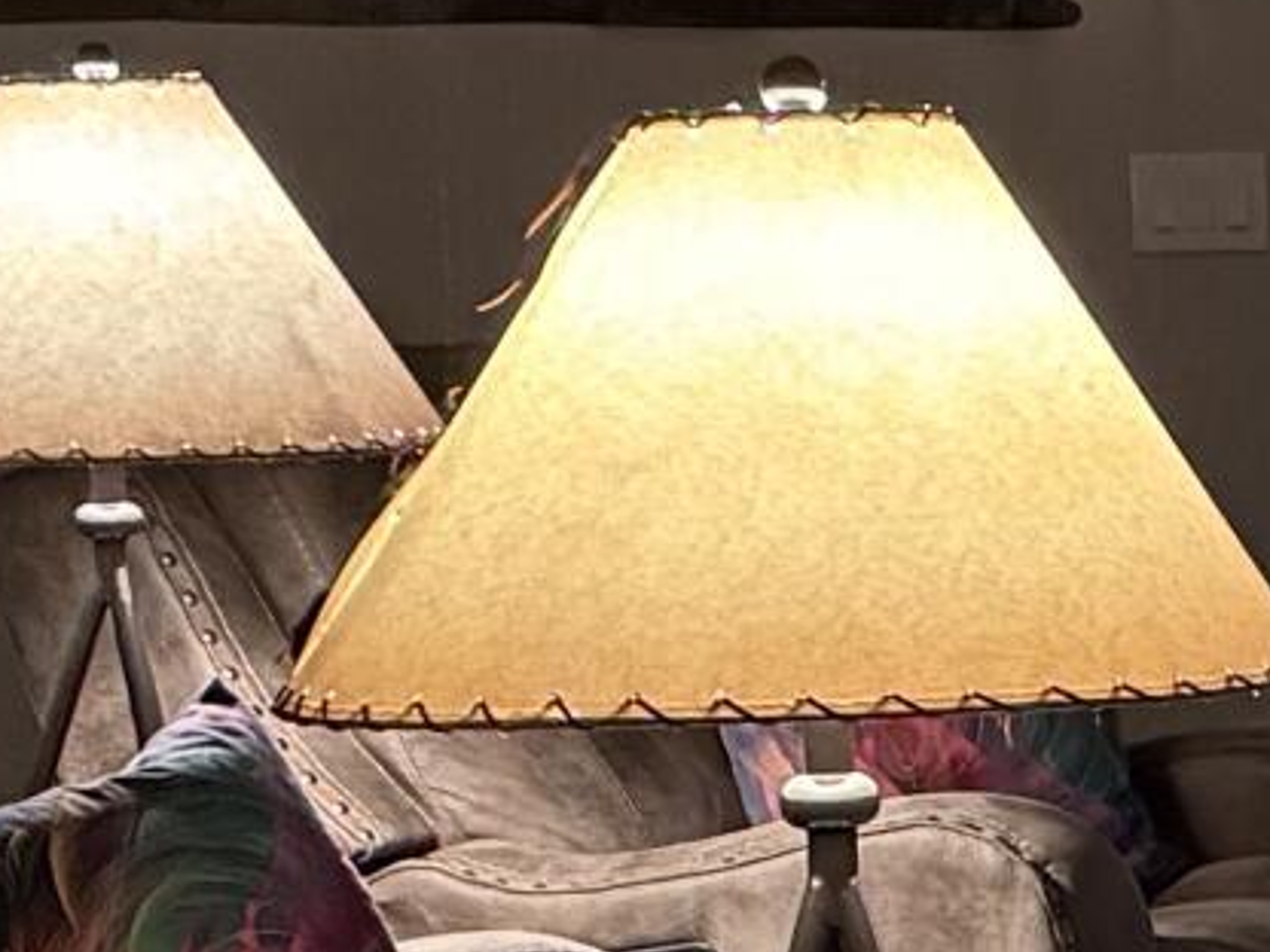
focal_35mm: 173
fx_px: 6347
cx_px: 2732
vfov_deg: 8.6
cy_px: 510
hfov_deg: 10.3
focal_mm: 6.76
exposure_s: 1/30
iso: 1000
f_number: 1.78
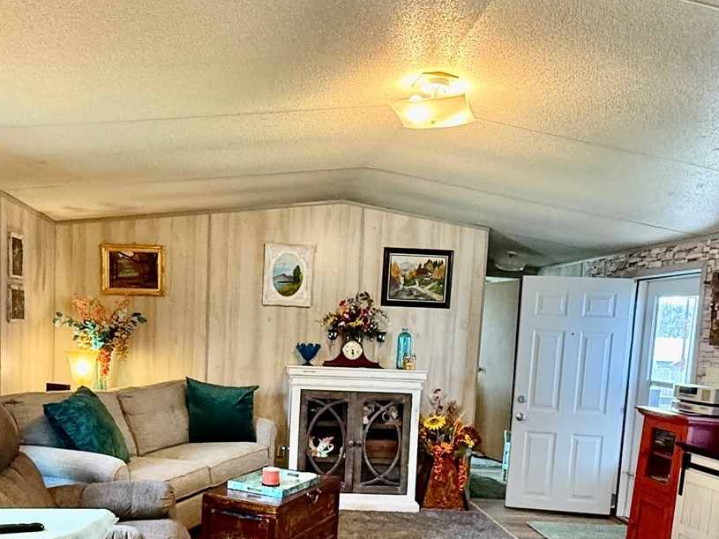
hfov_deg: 55.0
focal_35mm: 33
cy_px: 403
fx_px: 685
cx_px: 289
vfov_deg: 41.7
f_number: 2.2
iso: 400
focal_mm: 2.22
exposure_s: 1/60
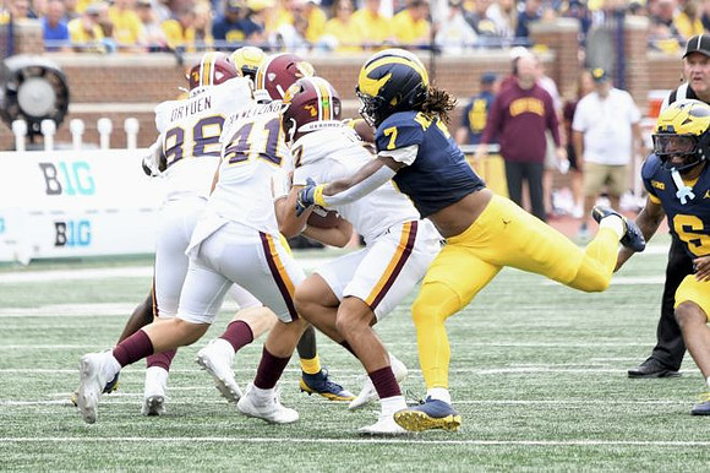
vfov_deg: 3.1
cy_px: 236
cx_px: 355
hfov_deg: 4.6
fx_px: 8870
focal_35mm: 450
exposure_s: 1/1000
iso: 1000
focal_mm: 300
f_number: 5.6
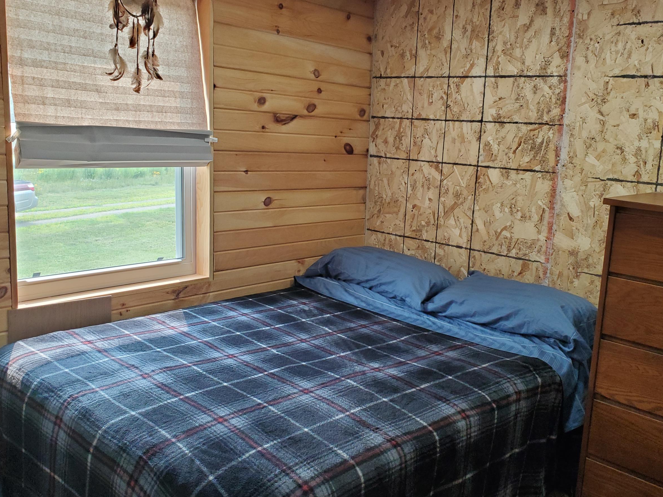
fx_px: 632
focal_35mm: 33
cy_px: 239
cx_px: 373
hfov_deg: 55.2
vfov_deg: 42.9
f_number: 2.4
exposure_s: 1/120
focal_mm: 4.3
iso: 250
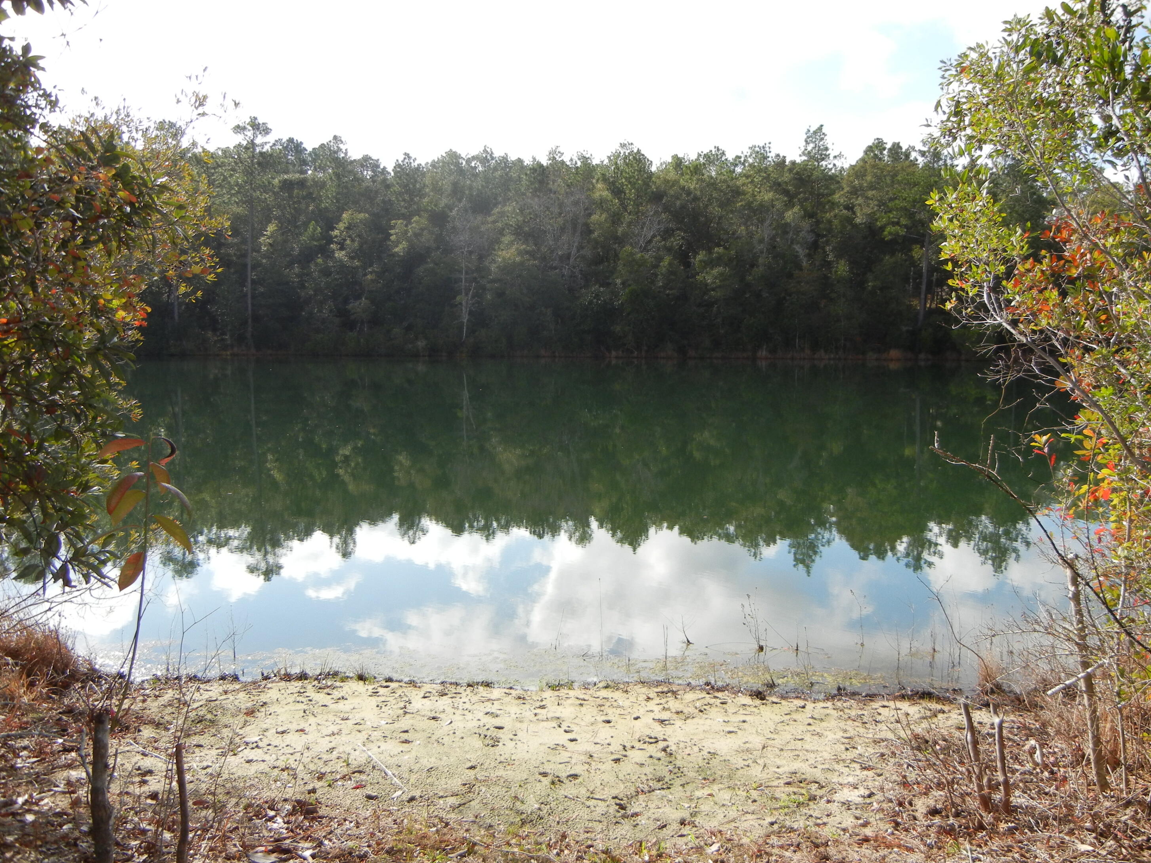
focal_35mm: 31
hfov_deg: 58.4
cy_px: 441
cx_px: 582
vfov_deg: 45.4
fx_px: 1031
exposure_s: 1/786
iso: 160
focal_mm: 5.4
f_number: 3.5
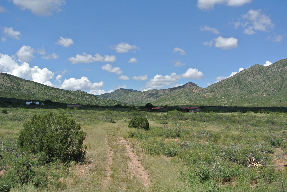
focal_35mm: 44
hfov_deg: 44.5
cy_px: 96
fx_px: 351
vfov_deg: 30.6
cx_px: 144
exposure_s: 1/800
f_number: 5
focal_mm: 16.3
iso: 100
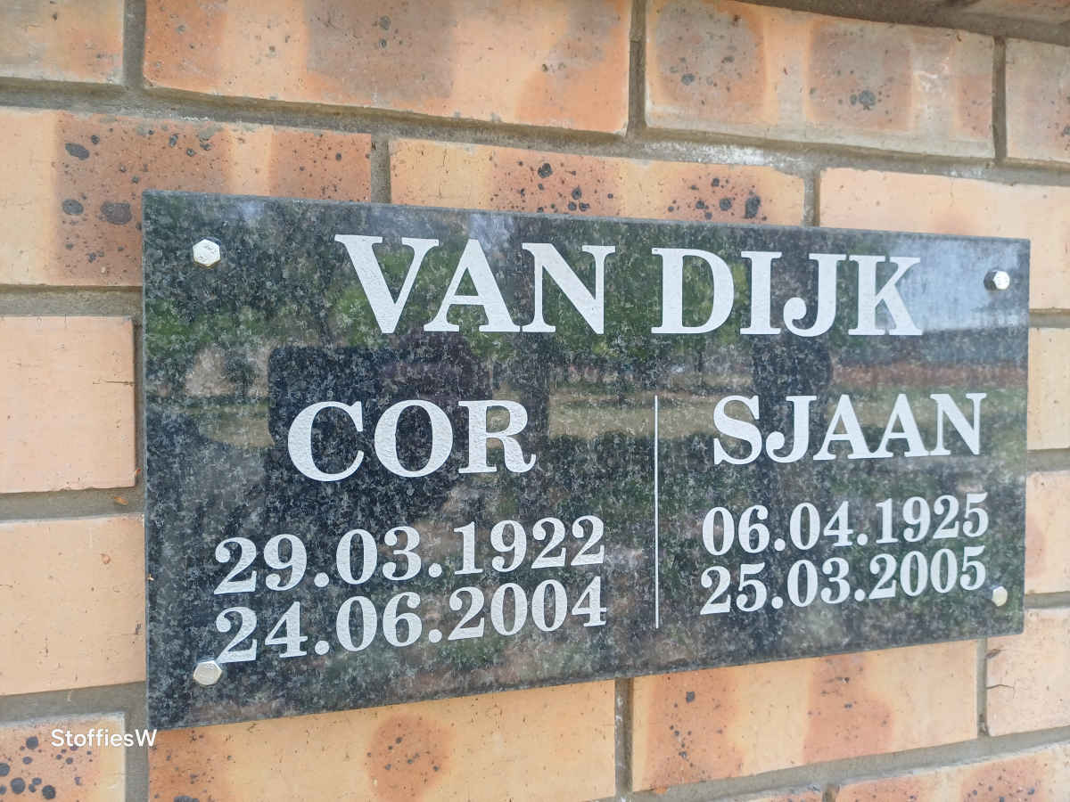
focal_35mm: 25
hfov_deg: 69.4
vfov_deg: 54.9
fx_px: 773
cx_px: 535
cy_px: 401
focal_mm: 4.65
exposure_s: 1/120
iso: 80
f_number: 1.8
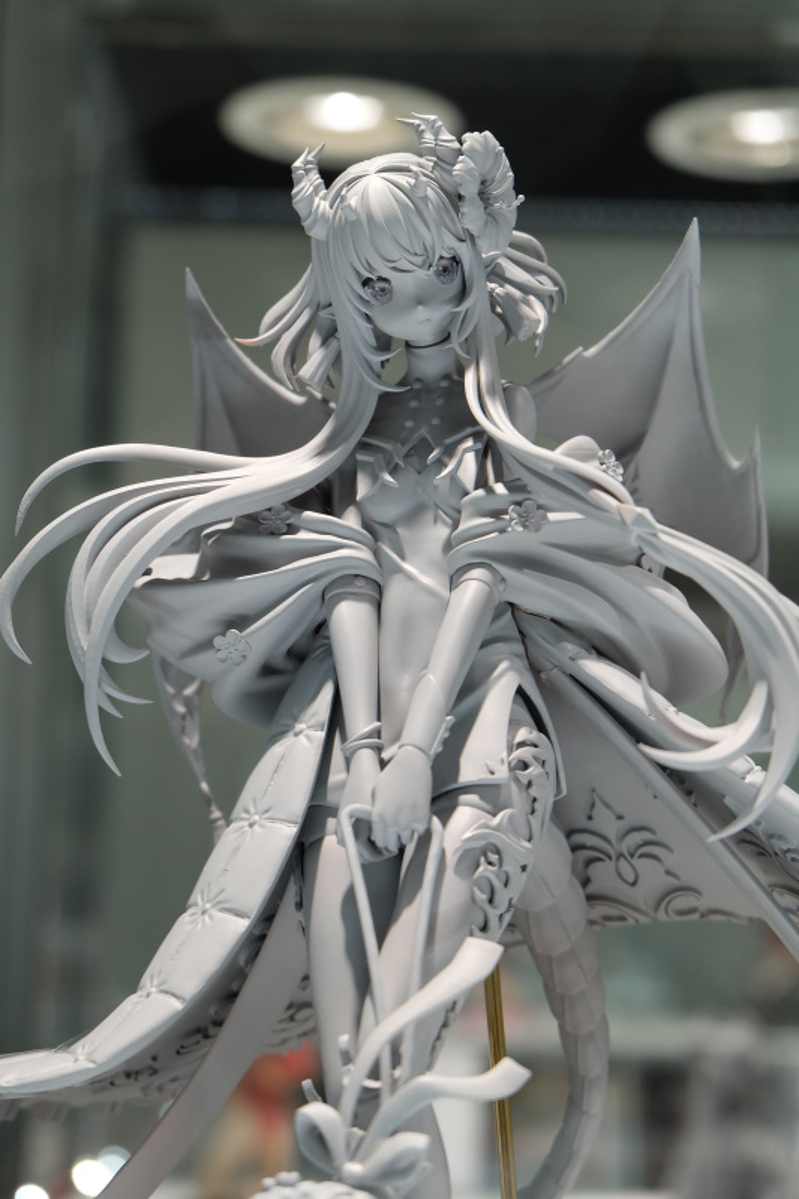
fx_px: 2498
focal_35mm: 75
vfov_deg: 27.0
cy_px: 600
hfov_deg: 18.2
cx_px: 400
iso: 640
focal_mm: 50
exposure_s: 1/125
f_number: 5.6
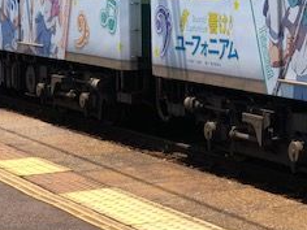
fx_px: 1250
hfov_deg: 13.9
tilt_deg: -1.2
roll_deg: +2.0
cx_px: 267
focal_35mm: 141
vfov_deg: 10.5
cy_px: 16
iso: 16
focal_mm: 6
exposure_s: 1/857
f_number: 2.4
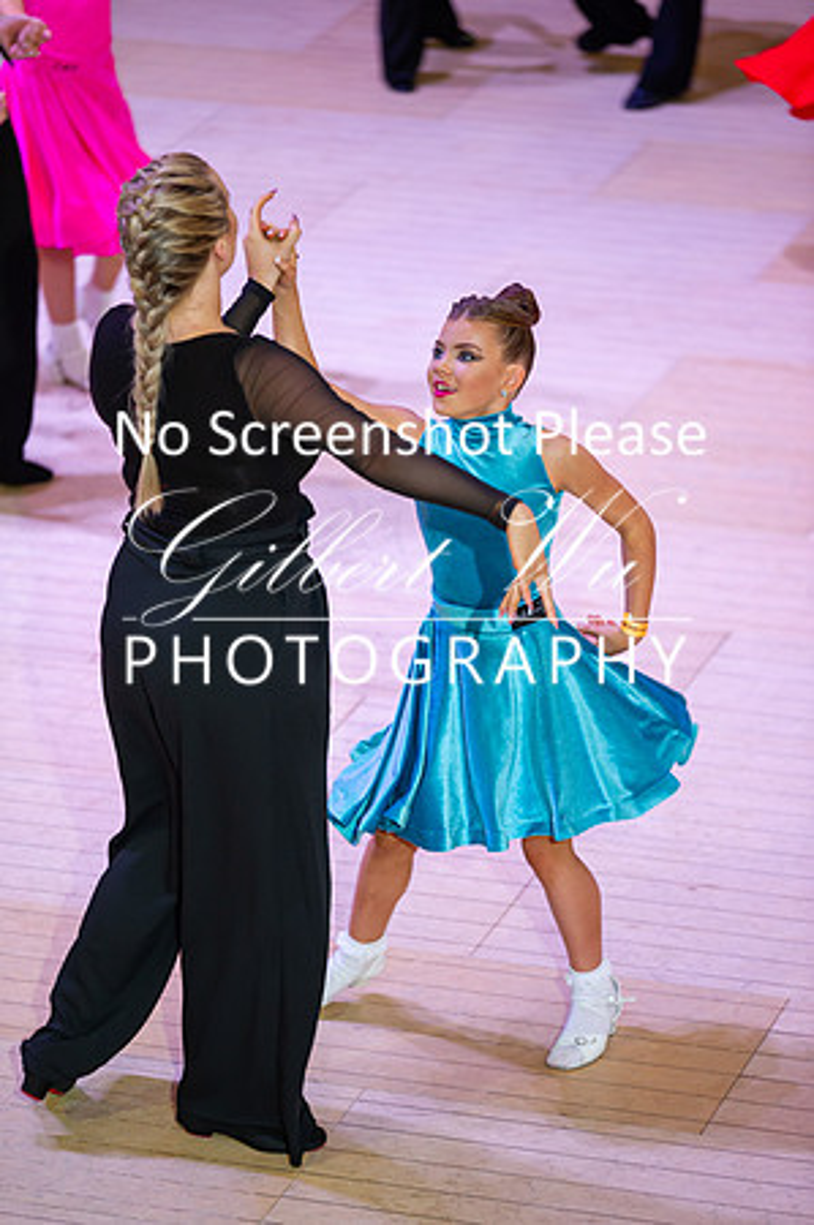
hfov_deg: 7.6
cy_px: 612
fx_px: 6119
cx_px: 407
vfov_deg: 11.4
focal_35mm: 180
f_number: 2.8
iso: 1600
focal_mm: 180
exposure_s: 1/250
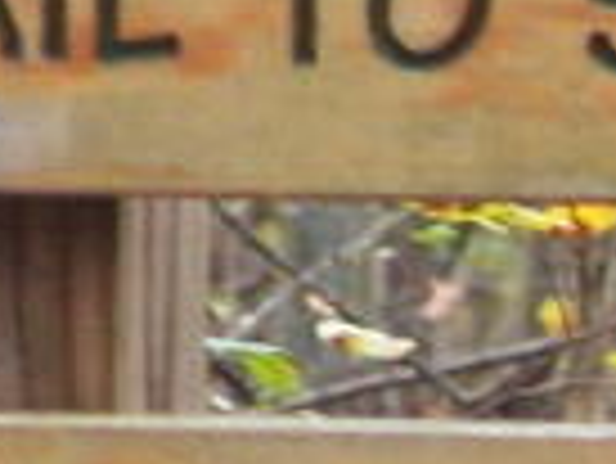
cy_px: 410
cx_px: 1120
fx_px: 28960
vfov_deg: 0.9
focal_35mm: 1626
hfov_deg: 1.2
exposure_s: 1/125
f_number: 3.2
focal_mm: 36.2
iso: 140
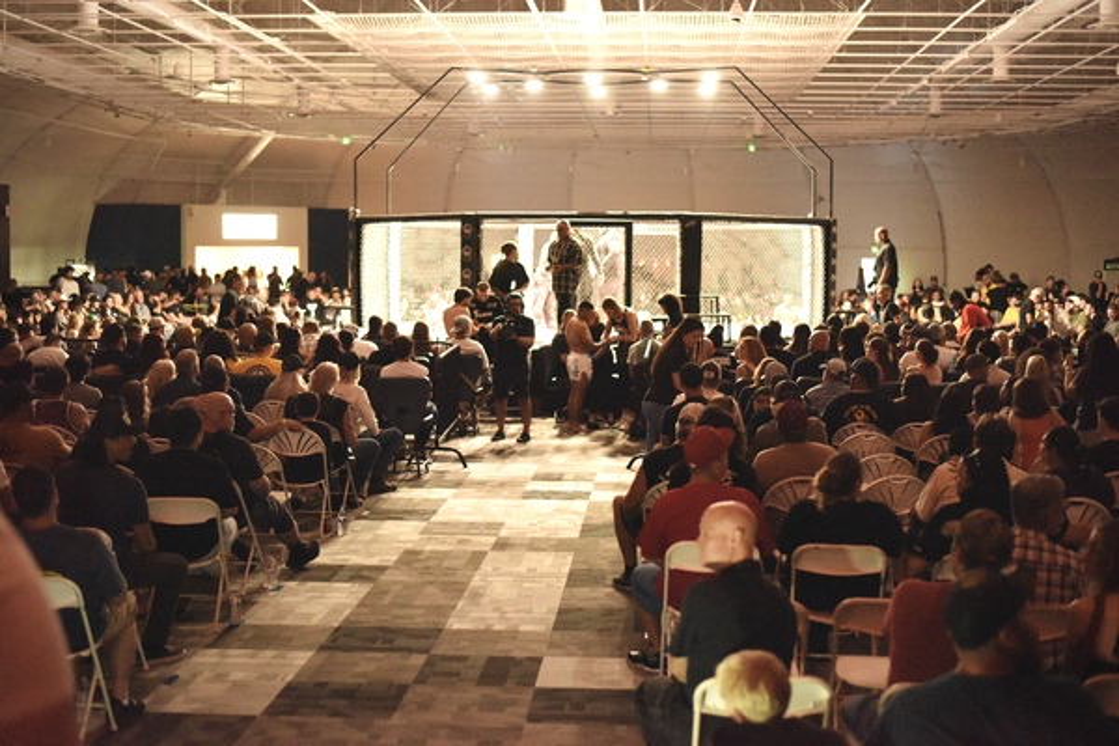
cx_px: 560
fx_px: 1554
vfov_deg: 27.0
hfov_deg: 39.6
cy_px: 373
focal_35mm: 50
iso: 12800
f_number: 1.8
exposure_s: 1/400
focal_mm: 50
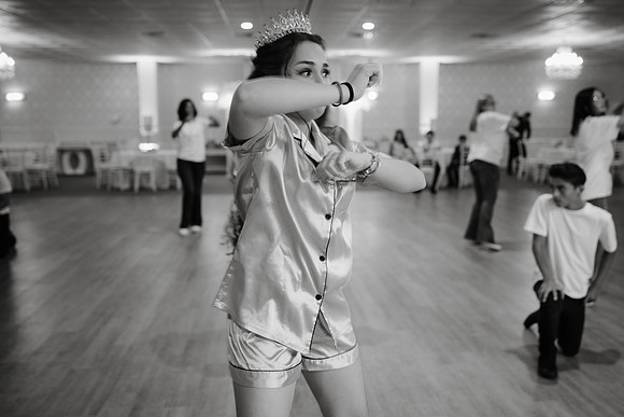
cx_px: 312
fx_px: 607
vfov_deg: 37.9
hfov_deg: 54.4
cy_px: 208
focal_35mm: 35
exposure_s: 1/60
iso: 800
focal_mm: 35
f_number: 2.8
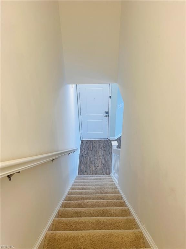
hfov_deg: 53.1
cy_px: 124
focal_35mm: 26
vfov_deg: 67.3
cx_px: 93
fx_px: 186
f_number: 1.5
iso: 100
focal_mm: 5.7
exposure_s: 1/60
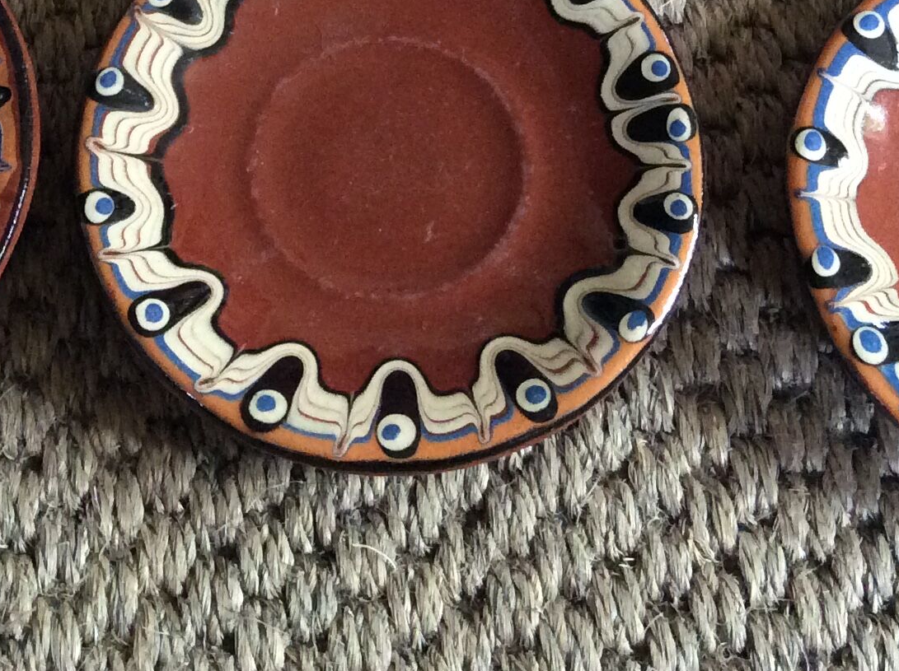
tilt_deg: -60.0
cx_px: 376
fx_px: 1971
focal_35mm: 76
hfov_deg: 25.7
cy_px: -104
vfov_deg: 18.5
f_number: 2.4
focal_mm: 3.3
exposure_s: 1/24
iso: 250
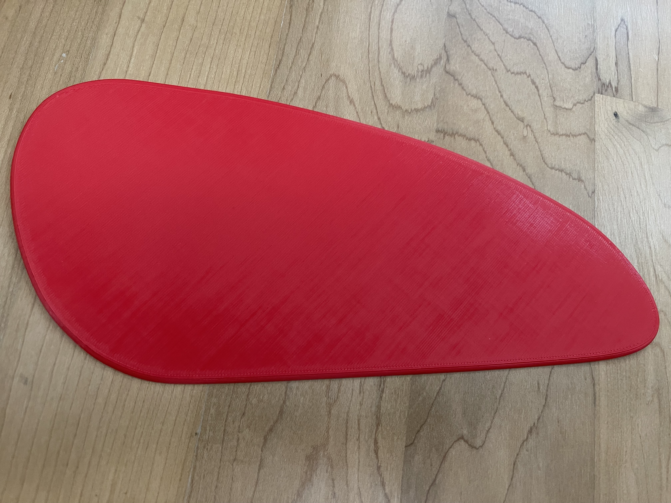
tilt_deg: -73.8
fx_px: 504
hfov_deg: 67.3
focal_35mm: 26
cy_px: 252
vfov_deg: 53.1
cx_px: 336
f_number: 1.6
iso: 400
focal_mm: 5.1
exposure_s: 1/60
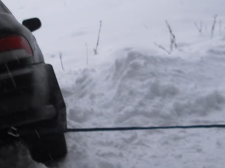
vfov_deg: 13.9
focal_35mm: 106
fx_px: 689
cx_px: 94
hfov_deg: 18.5
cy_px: 56
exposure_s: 1/80
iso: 64
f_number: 5.6
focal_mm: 6.2
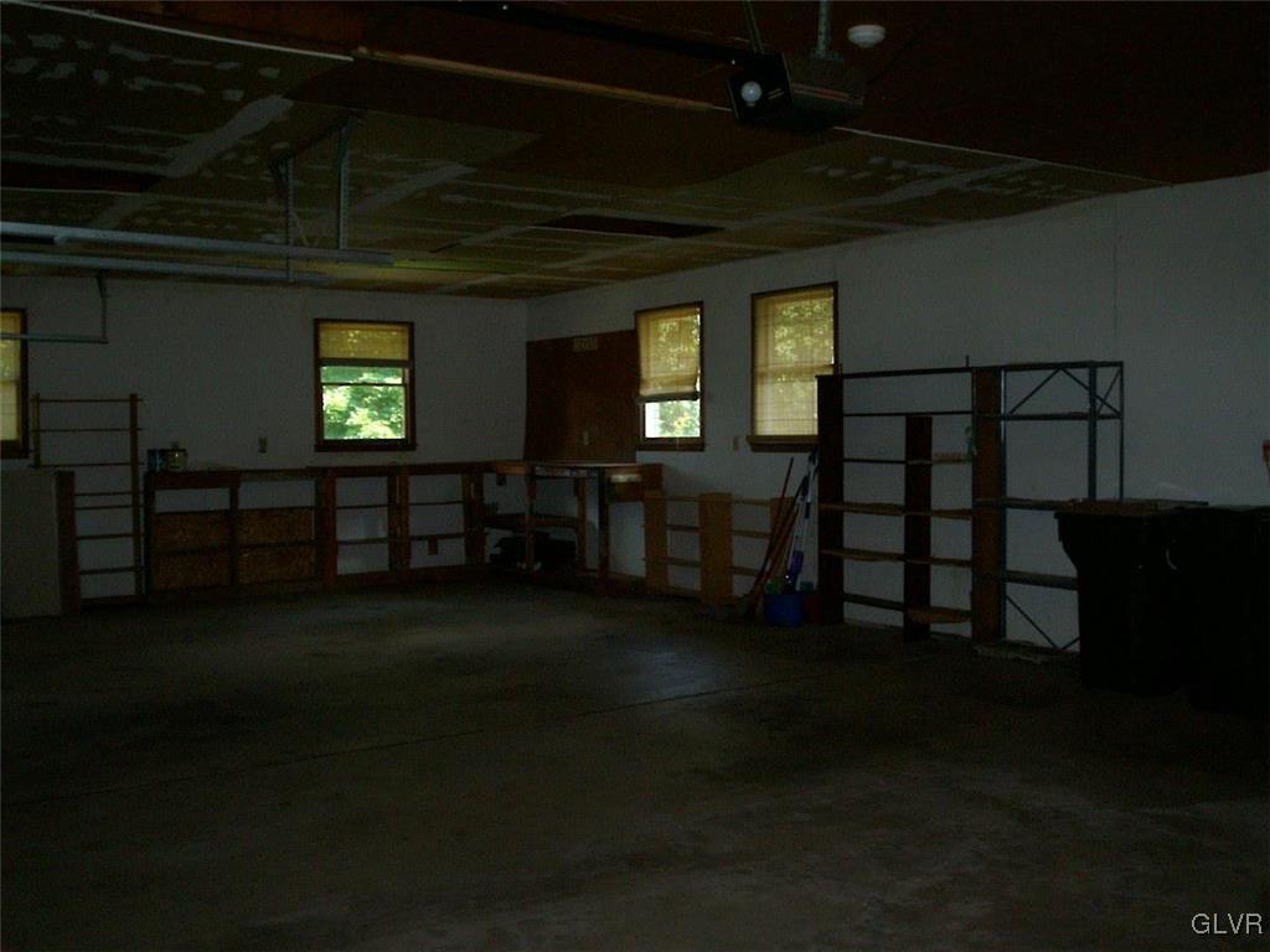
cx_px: 635
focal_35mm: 36
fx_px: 1321
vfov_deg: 39.7
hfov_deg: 51.4
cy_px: 476
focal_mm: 5.9
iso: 140
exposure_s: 1/64
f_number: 4.5
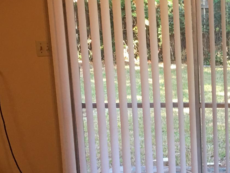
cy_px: 153
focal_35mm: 104
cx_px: 240
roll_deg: +0.7
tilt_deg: -10.4
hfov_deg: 18.3
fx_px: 691
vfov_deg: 14.1
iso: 40
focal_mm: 4.15
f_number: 2.2
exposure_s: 1/30
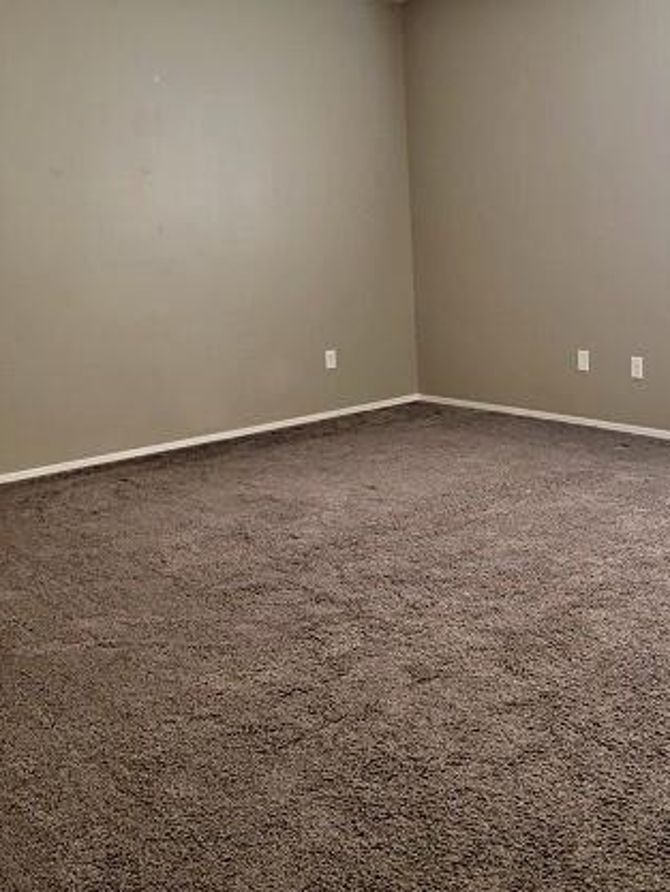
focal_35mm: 43
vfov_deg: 43.7
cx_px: 460
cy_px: 376
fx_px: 1109
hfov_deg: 33.2
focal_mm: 5.9
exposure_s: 1/40
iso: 250
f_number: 2
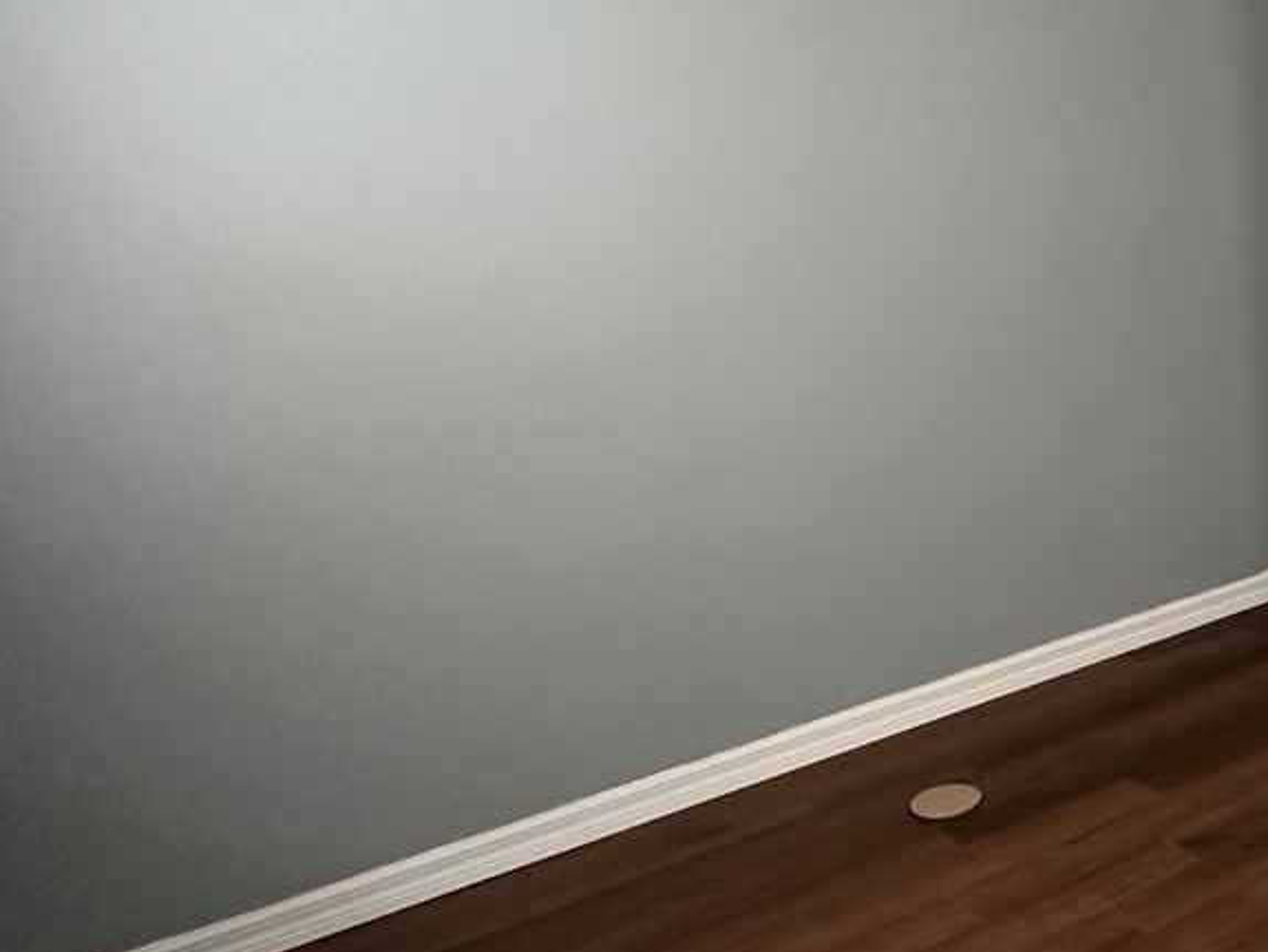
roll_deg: +0.7
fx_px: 1429
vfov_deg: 36.3
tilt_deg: -7.7
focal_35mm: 39
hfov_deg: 38.5
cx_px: 1431
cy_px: 278
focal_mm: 2.22
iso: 320
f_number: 2.2
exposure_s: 1/97
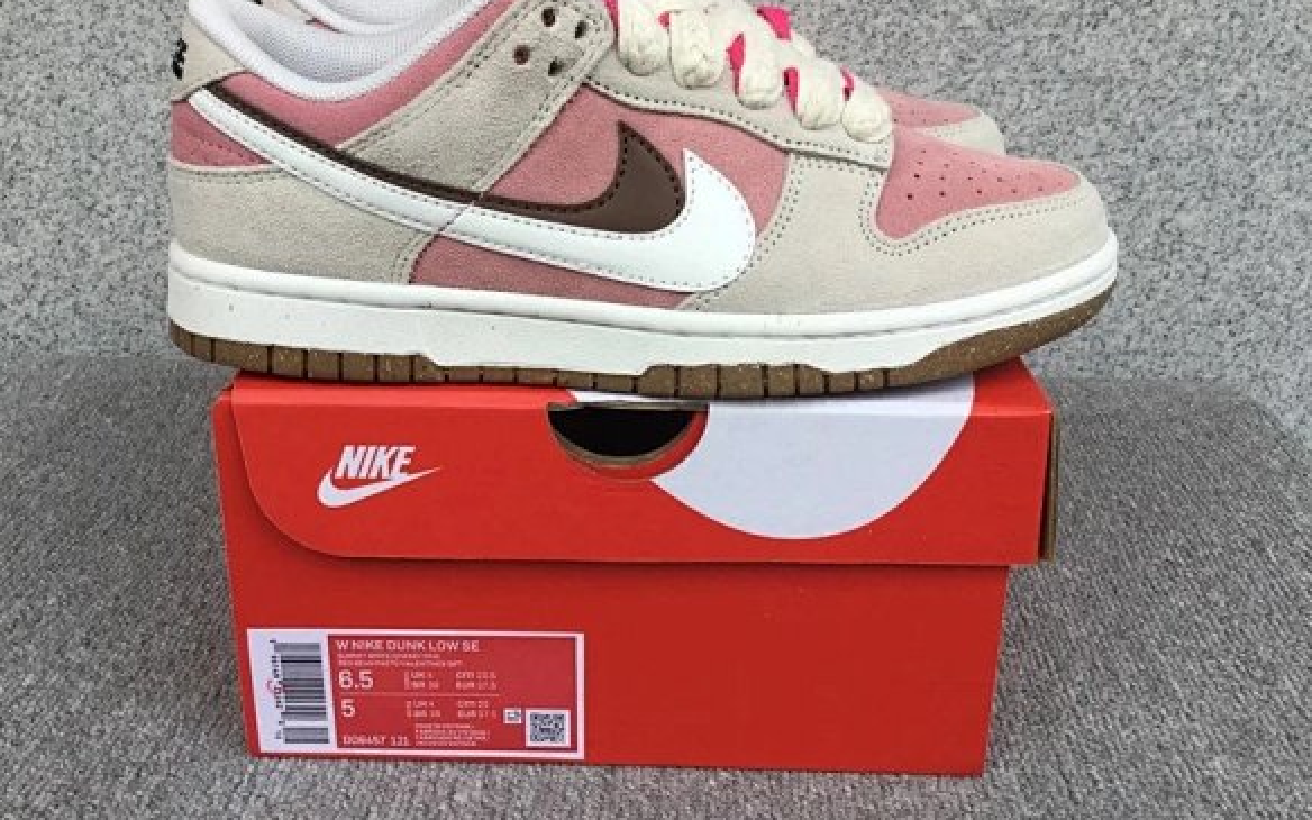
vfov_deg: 35.2
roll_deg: +0.6
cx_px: 638
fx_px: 1287
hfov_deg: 54.0
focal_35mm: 36
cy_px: 317
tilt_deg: -17.5
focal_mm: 3.3
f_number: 2.4
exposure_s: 1/275
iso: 25
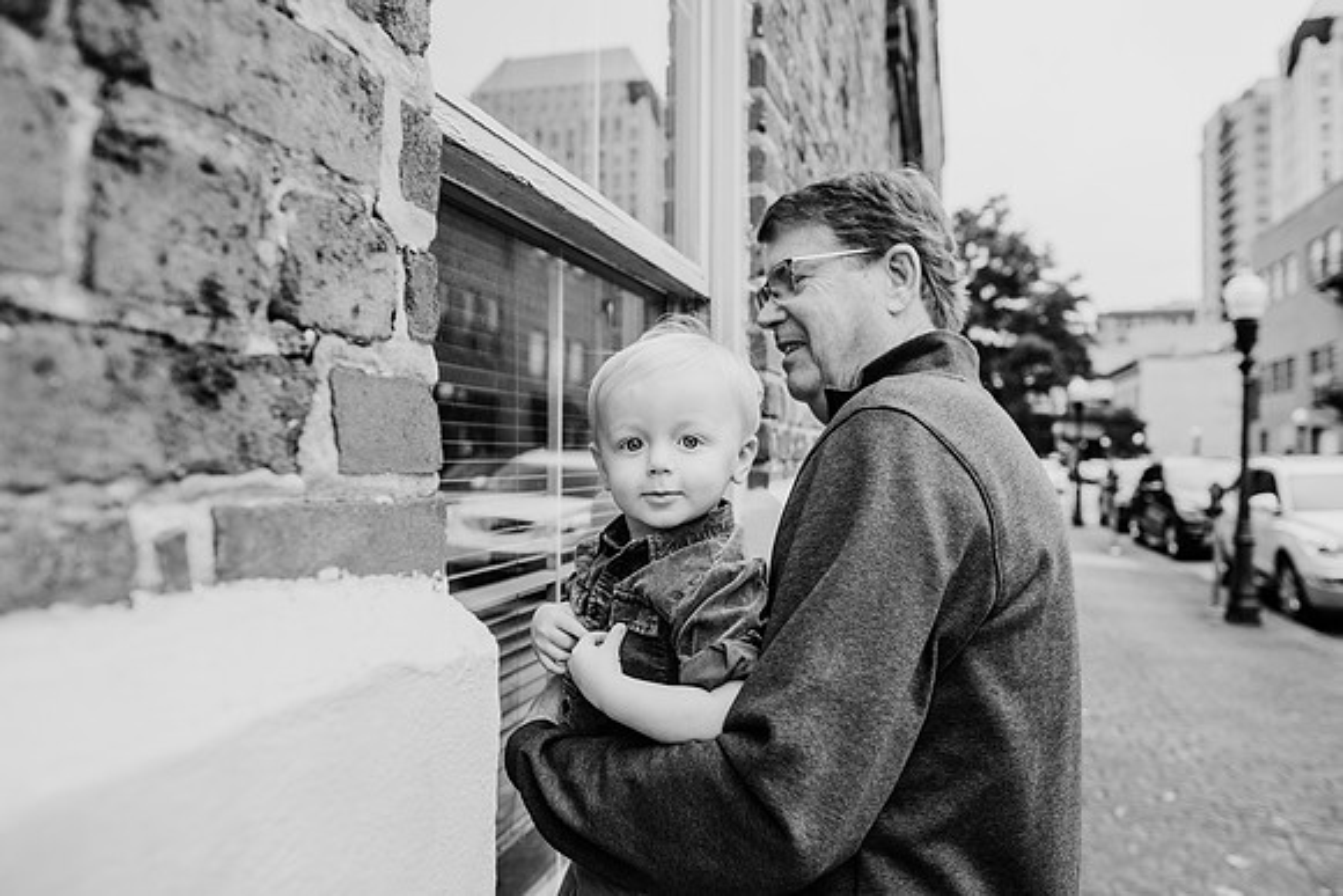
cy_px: 449
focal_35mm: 25
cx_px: 689
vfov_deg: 51.1
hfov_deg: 71.3
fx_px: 936
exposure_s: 1/400
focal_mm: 24
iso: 250
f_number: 3.5
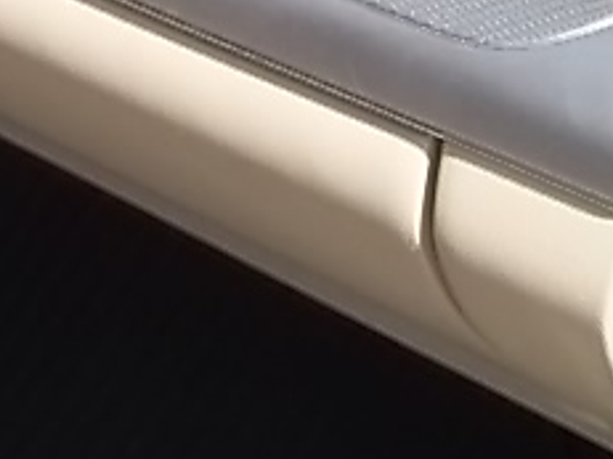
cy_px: -448
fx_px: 3434
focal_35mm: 194
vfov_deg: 7.4
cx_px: -536
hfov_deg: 9.6
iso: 64
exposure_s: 1/250
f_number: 3.86
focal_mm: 6.17
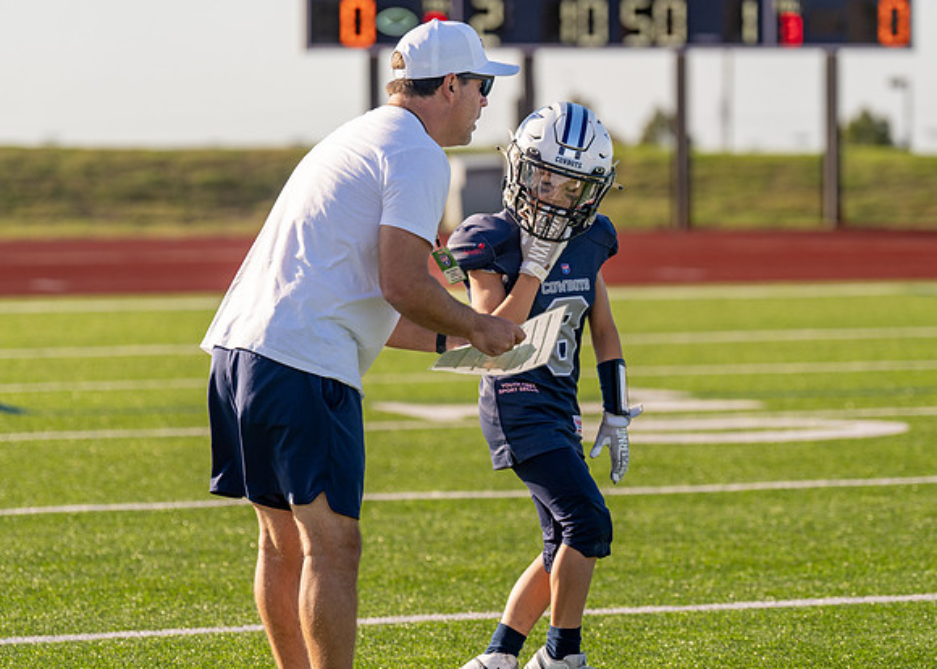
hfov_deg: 11.2
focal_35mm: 179
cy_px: 334
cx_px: 468
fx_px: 4767
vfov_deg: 8.0
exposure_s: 1/1250
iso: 160
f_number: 4
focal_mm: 171
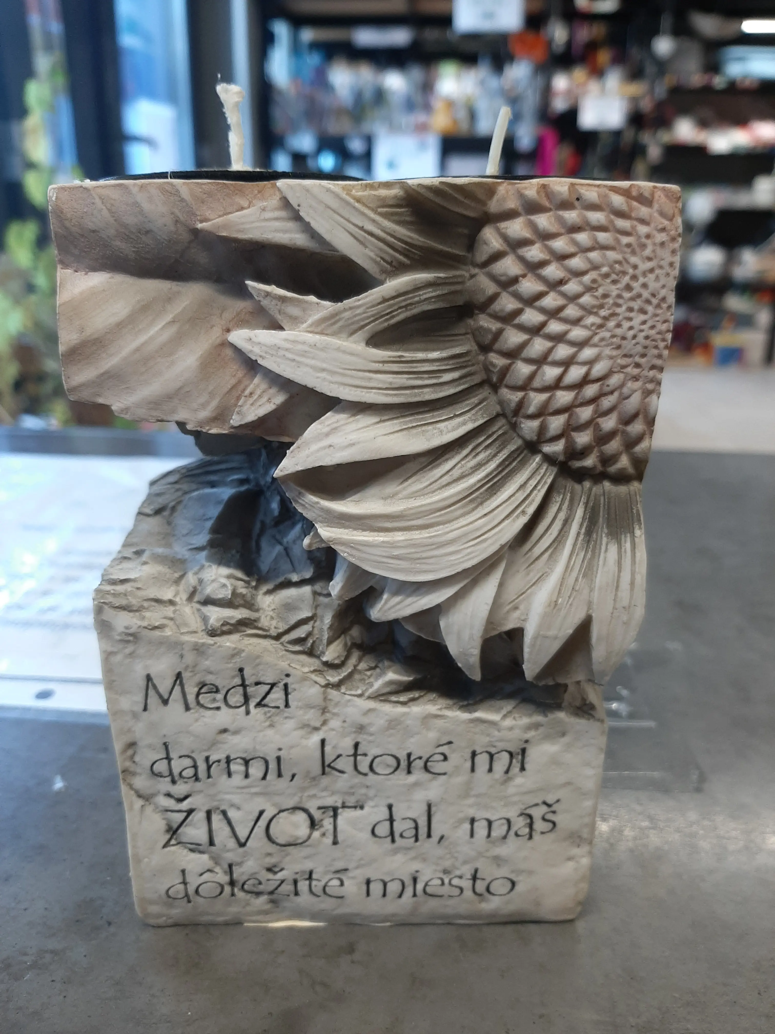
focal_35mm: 26
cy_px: 517
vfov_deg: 67.3
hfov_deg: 53.1
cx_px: 388
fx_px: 776
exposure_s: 1/50
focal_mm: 3.93
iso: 80
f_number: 1.7
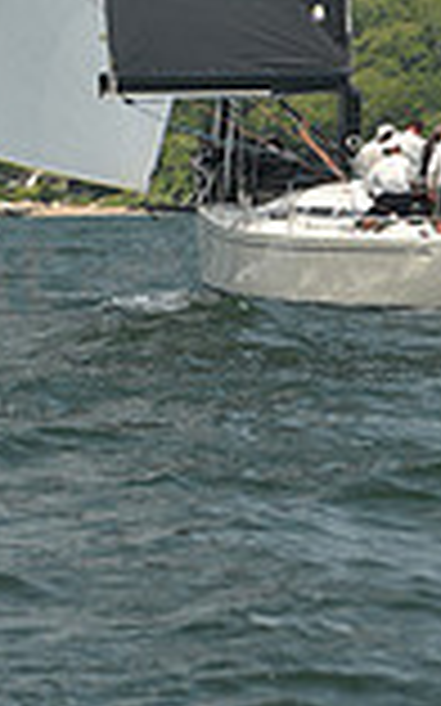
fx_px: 8854
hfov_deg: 2.9
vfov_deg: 4.5
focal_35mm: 460
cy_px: -427
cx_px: 412
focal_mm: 122
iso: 250
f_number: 6.3
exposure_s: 1/640
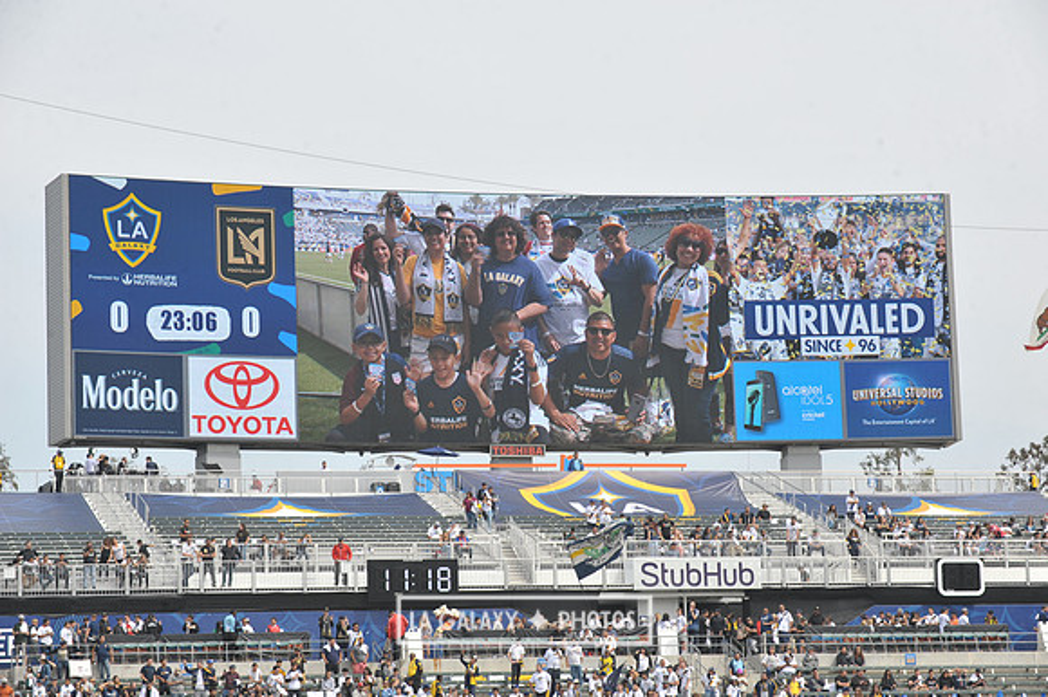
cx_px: 524
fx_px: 3375
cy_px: 348
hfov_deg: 17.7
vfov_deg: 11.8
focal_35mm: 116
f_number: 10
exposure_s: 1/400
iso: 200
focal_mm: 116
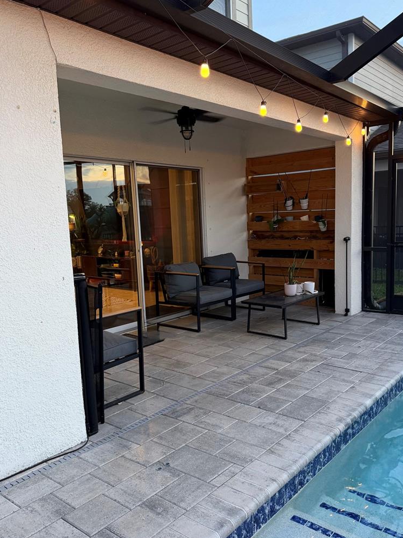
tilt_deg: -9.0
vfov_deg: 61.6
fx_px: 450
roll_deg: +2.3
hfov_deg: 48.1
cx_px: 233
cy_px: 281
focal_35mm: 29
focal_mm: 6.76
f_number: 1.78
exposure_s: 1/60
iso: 250
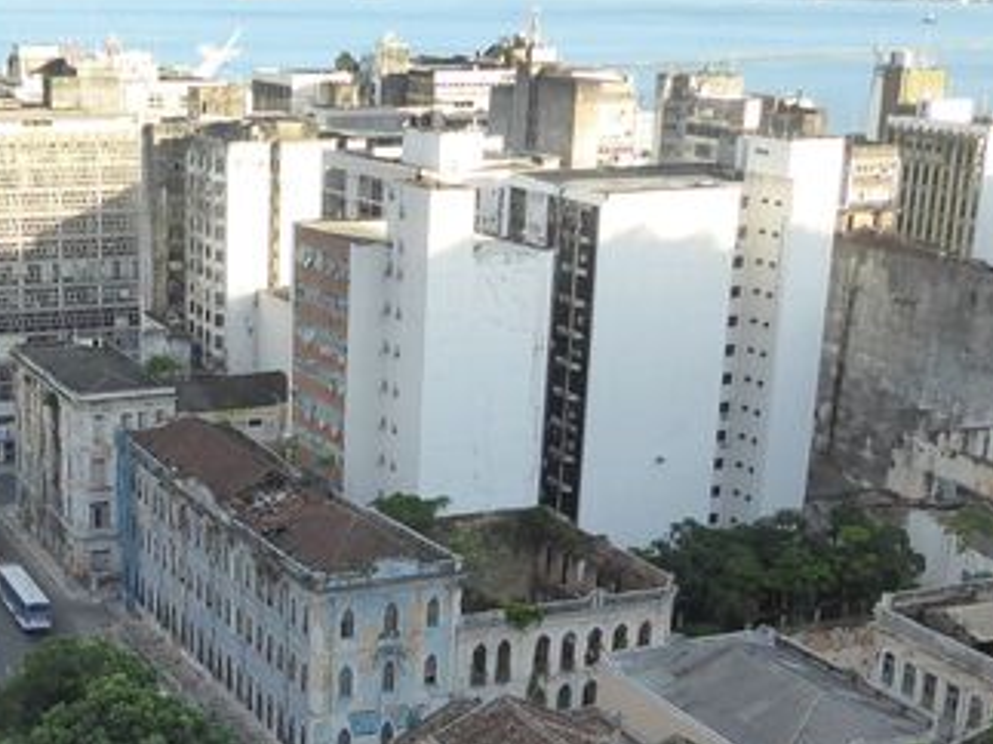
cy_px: 516
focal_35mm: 62
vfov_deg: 23.5
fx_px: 1778
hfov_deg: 30.5
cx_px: 203
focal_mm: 4.3
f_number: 3.3
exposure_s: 1/320
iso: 160
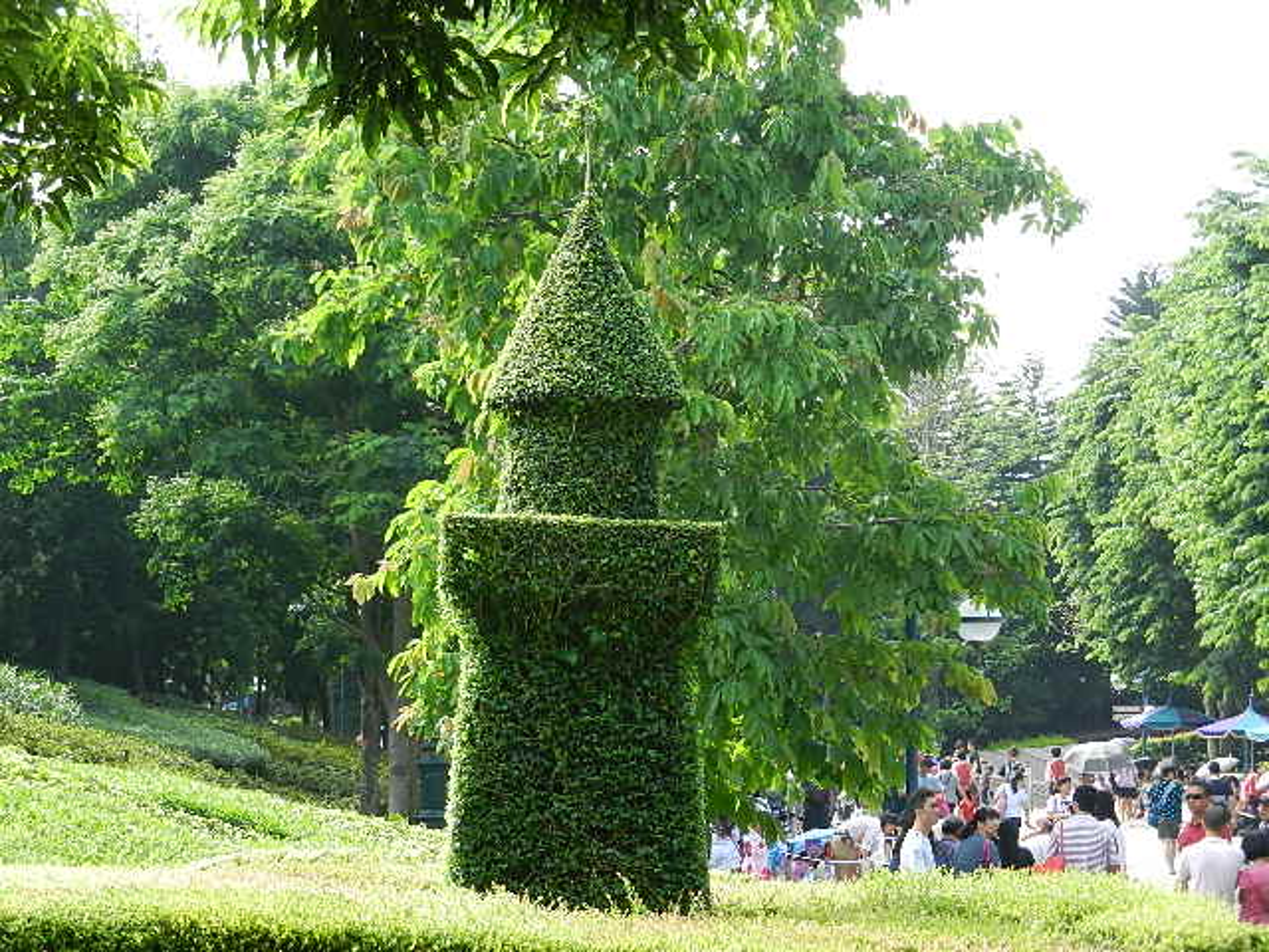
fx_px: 3336
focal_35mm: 91
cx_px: 634
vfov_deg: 16.2
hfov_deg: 21.5
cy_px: 476
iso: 160
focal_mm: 16.3
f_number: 4.9
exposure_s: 1/160
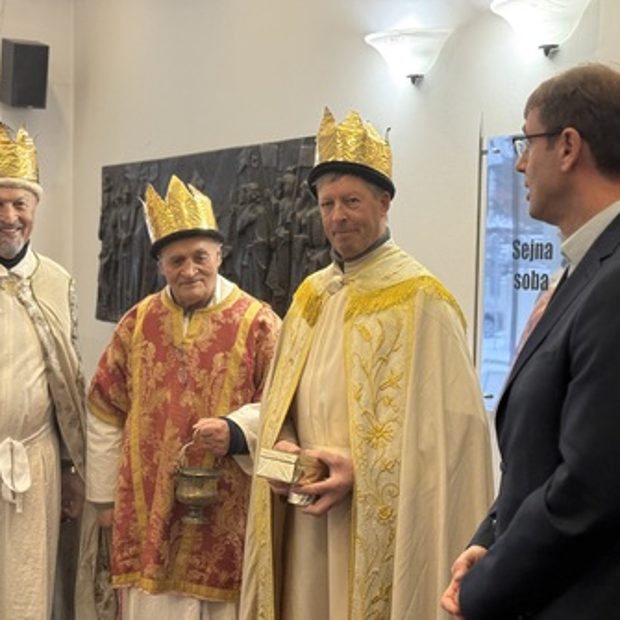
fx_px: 1155
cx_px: 289
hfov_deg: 30.0
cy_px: 311
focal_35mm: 57
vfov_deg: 30.0
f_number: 1.78
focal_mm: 6.76
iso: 250
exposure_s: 1/50
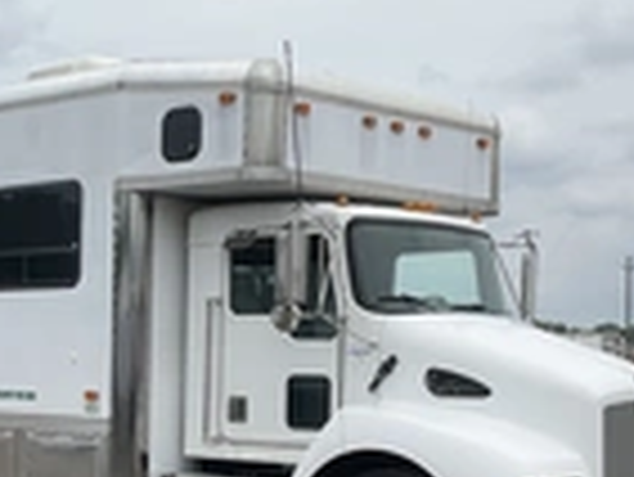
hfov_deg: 23.2
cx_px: 58
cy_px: 338
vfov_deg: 17.9
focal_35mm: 82
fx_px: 1503
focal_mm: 3
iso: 25
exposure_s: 1/2427
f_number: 1.8
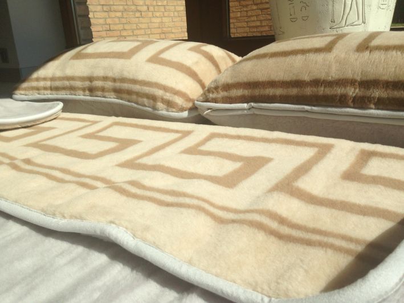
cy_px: 152
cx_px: 202
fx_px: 385
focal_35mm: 33
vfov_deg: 43.0
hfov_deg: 55.3
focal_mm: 4.13
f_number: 2.4
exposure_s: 1/1938
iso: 50
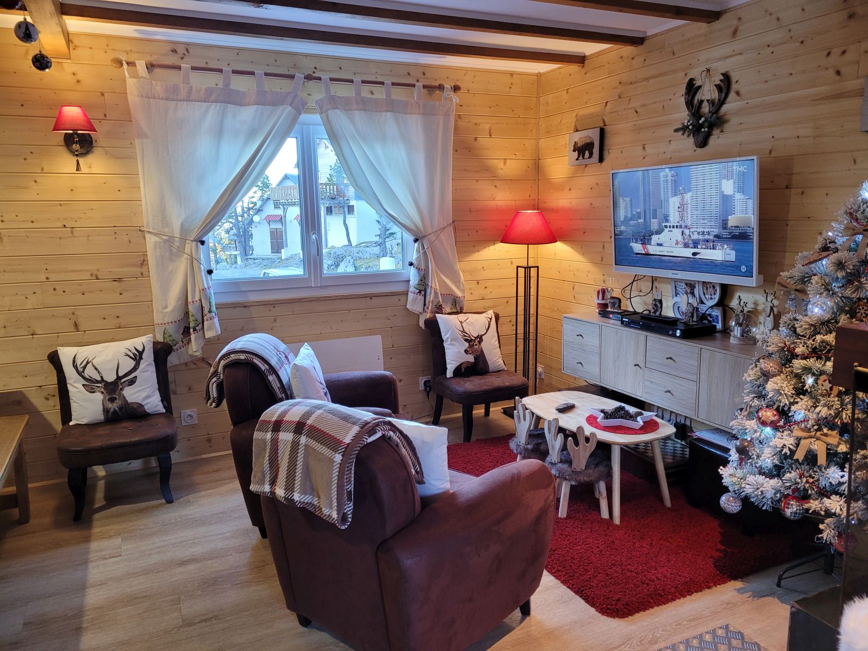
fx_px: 652
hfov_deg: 67.3
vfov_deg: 53.1
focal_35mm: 26
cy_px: 326
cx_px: 434
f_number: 1.8
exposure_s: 1/50
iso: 200
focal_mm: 5.4
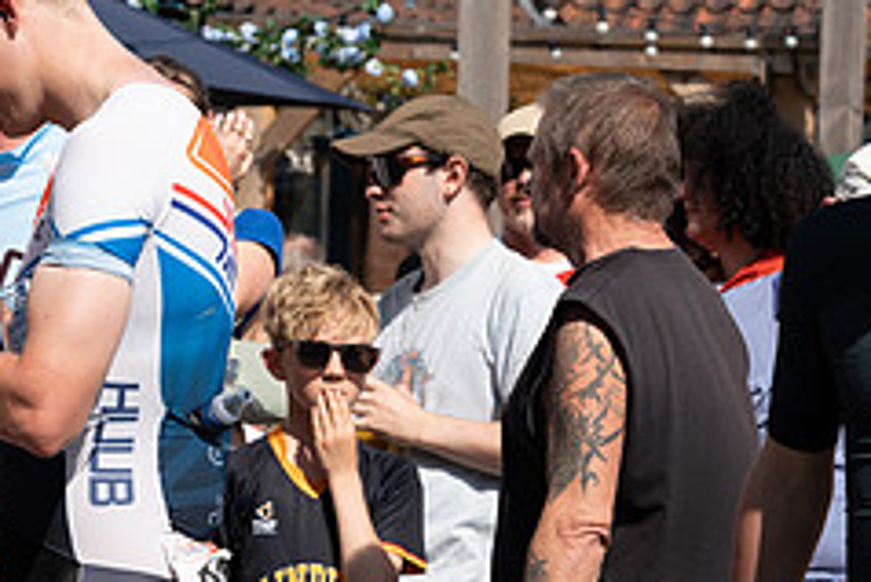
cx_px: -124
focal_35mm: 183
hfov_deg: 11.1
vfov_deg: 7.5
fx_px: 4430
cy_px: 203
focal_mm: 75
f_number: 7.1
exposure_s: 1/400
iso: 100
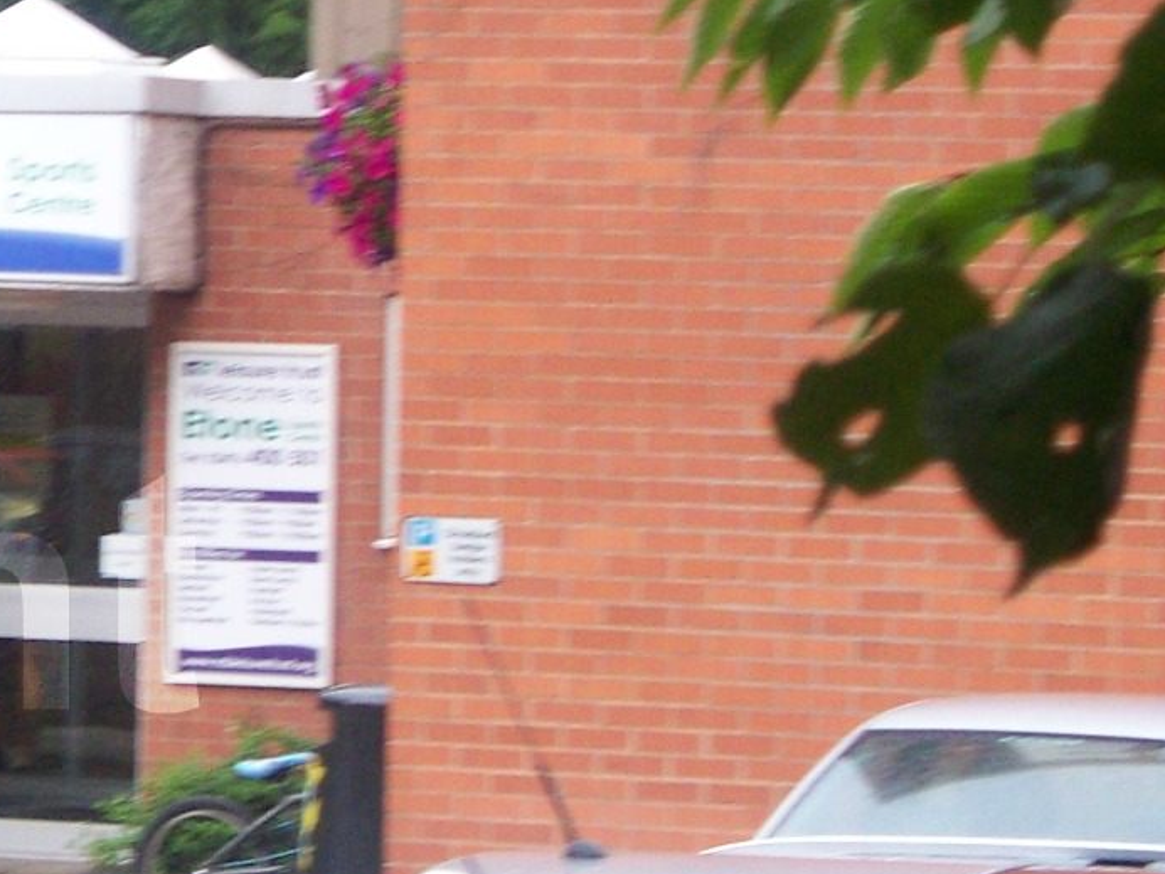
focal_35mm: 305
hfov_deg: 6.4
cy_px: 276
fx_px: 10265
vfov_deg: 4.9
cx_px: -975
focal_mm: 16.86
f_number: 3.4
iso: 125
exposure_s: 1/100
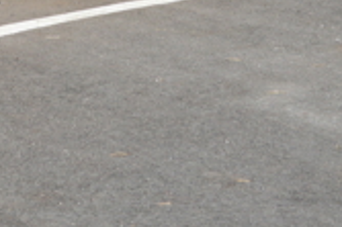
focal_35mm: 203
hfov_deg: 10.1
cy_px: -231
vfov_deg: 6.5
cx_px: -12
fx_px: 1927
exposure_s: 1/125
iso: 100
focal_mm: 30
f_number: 9
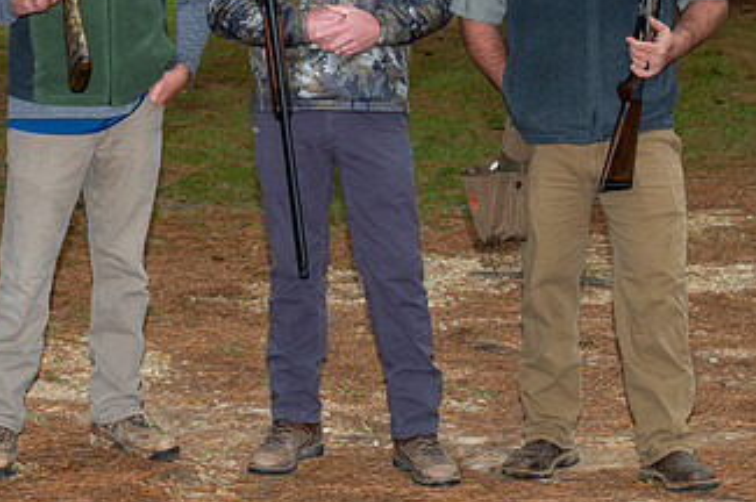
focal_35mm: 125
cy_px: 95
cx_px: 284
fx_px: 2622
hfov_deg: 16.4
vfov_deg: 10.9
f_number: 6.3
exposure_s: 1/160
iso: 320
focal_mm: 70
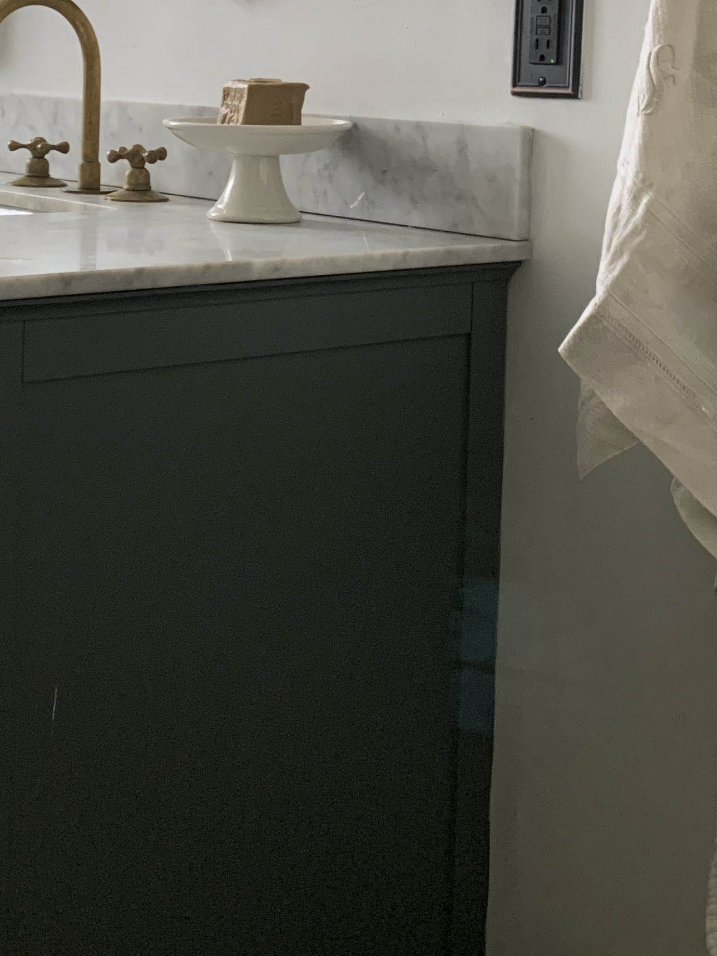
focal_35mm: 61
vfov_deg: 30.6
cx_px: 346
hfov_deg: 24.0
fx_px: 1685
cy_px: 139
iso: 400
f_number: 1.8
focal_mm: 4.25
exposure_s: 1/40
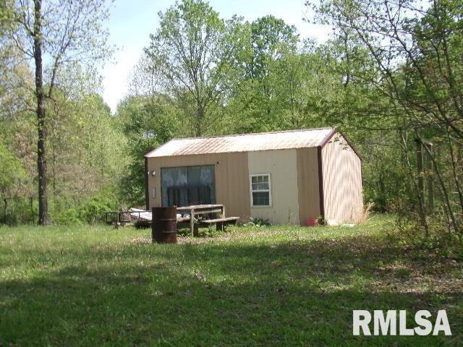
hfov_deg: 39.7
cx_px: 232
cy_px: 174
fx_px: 642
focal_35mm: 48
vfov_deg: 30.3
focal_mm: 8.5
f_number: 12.48
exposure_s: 1/45
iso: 100
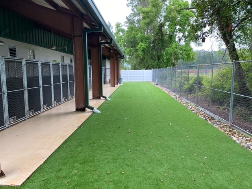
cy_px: 94
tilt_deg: -7.1
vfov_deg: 53.1
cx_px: 126
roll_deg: +0.3
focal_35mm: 26
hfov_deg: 67.3
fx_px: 189
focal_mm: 4.25
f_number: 1.8
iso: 32
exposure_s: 1/121
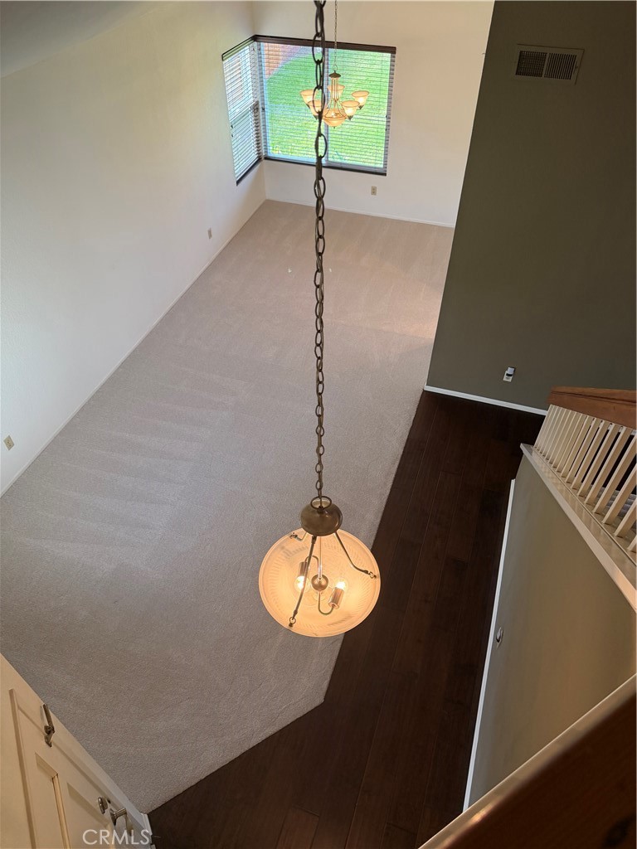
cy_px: 424
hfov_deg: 56.8
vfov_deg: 71.6
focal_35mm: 24
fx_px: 589
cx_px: 318
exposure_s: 1/120
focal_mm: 6.76
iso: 200
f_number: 1.78
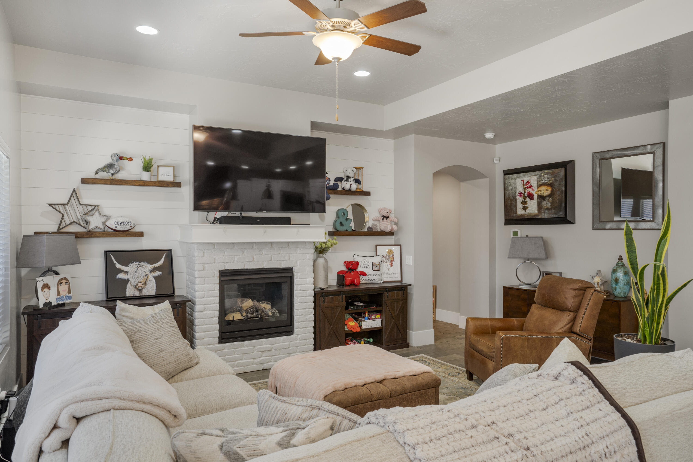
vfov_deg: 53.1
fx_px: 462
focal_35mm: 24
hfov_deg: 73.7
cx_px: 346
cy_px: 231
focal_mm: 24
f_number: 9
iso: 250
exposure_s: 1/2.5
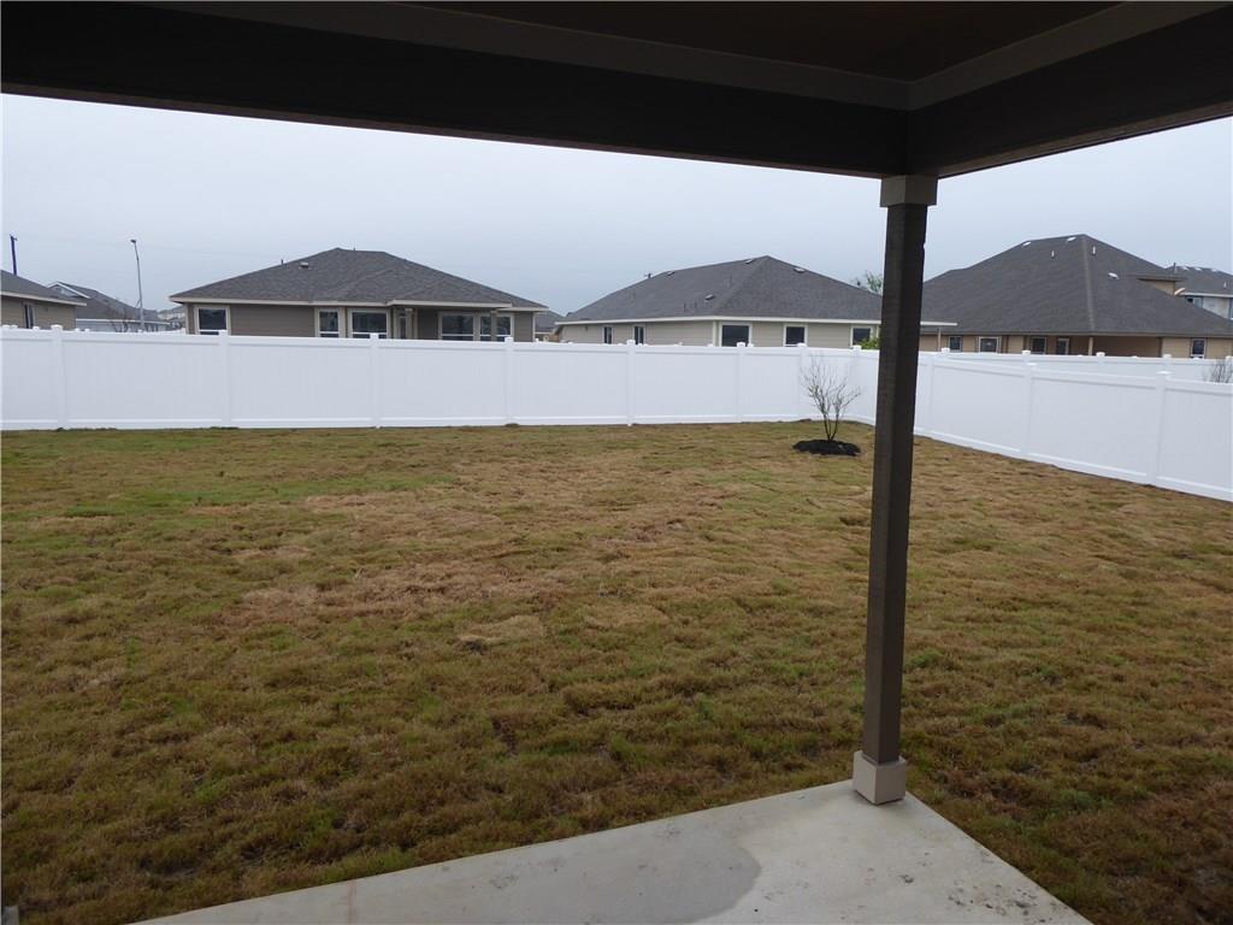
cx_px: 616
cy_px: 462
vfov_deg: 54.9
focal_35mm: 25
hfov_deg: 69.4
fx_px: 890
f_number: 3.3
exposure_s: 1/160
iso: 80
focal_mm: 4.3
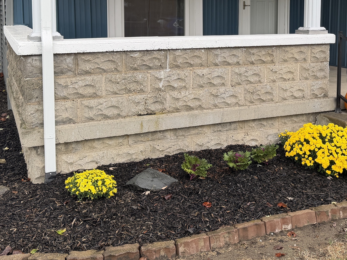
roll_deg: -0.5
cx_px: 231
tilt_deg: -4.3
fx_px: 461
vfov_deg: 30.6
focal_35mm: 46
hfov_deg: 40.7
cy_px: 47
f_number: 1.78
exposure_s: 1/163
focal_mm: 6.76
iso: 64
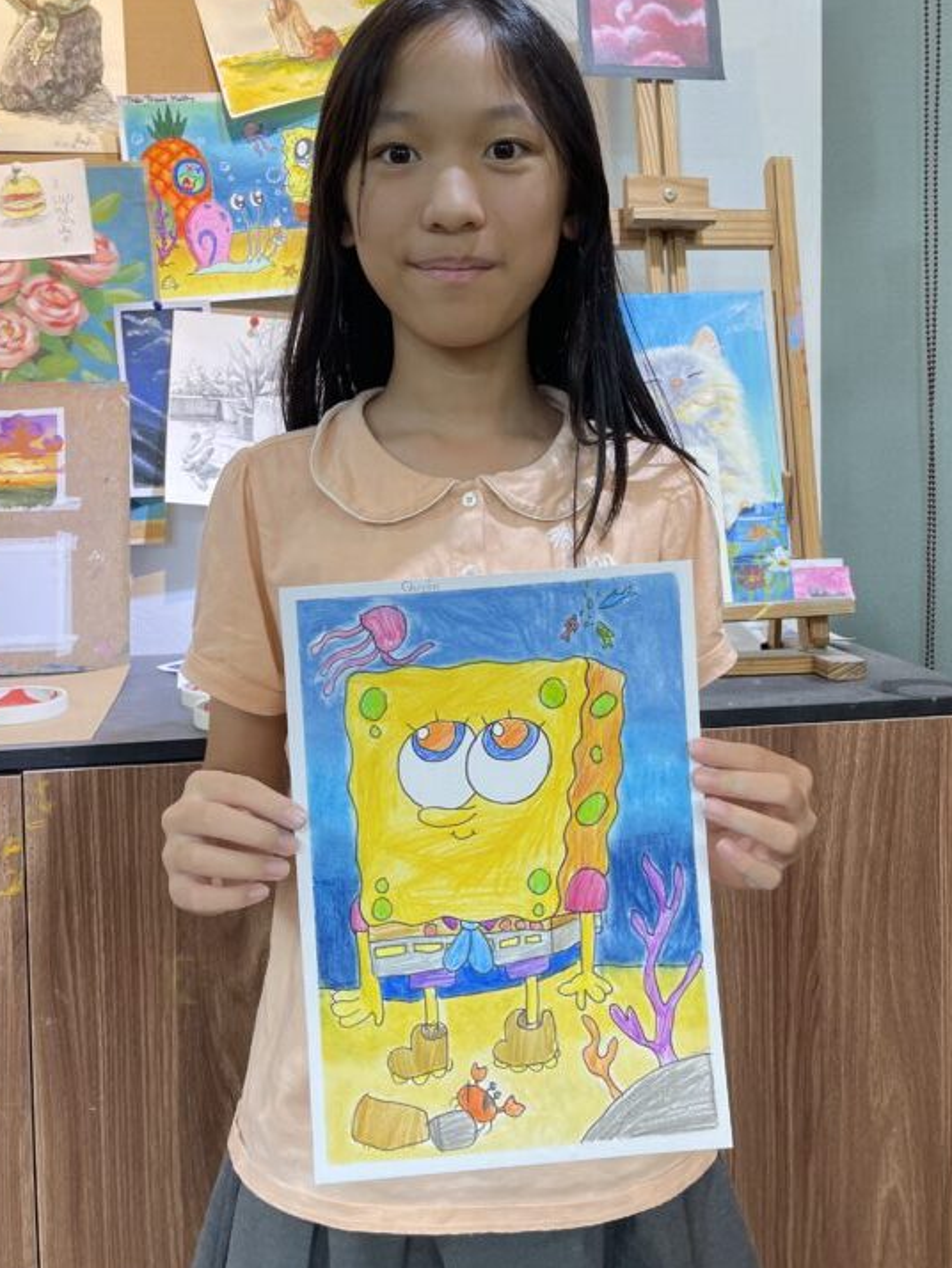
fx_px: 1283
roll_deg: +1.3
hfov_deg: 40.7
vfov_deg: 52.2
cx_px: 499
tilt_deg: -3.0
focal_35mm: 35
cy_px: 499
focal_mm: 5.1
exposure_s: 1/100
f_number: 1.6
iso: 80
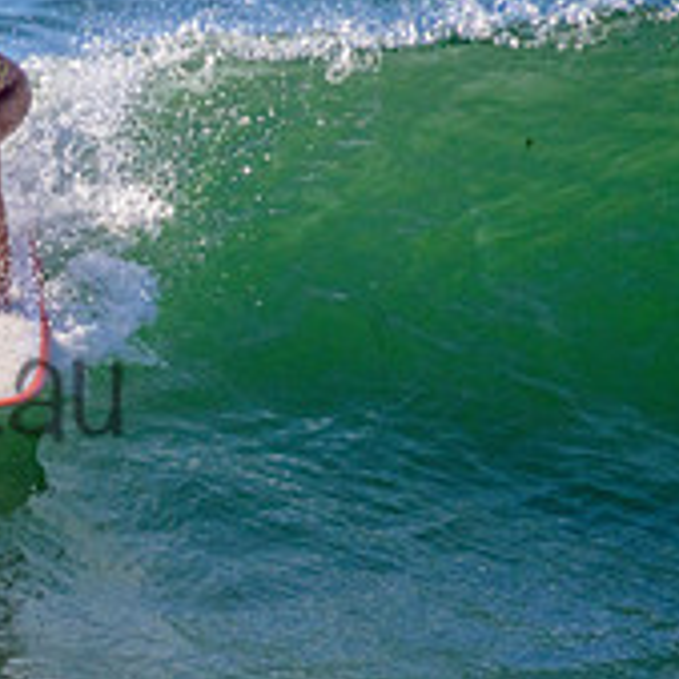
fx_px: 51841
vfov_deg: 0.8
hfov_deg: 0.8
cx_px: -301
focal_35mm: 2336
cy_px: 344
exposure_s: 1/2000
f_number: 11
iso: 1250
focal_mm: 800
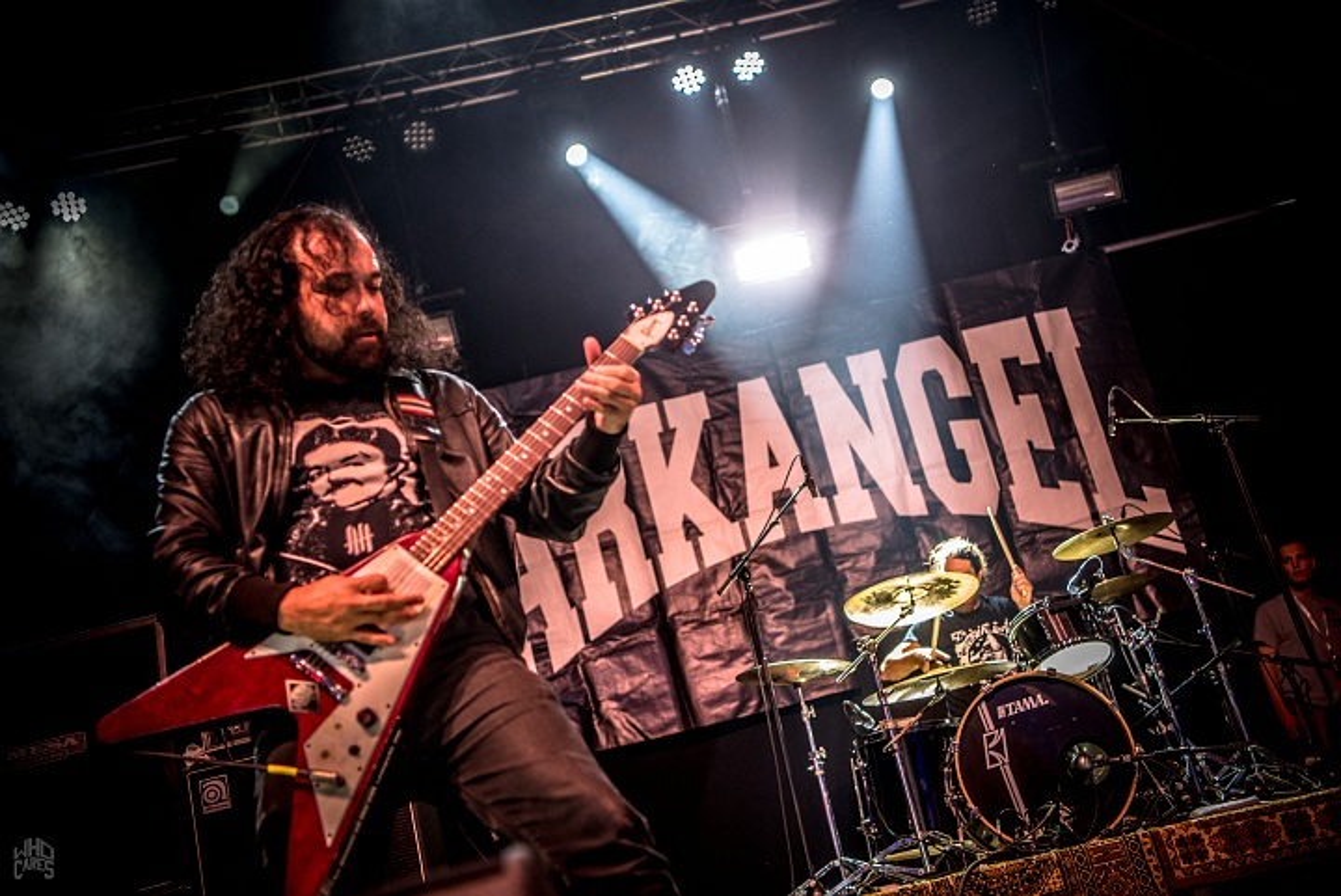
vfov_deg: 28.1
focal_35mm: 48
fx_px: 1789
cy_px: 448
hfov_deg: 41.1
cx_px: 670
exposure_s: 1/100
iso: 800
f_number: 2.8
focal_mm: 48
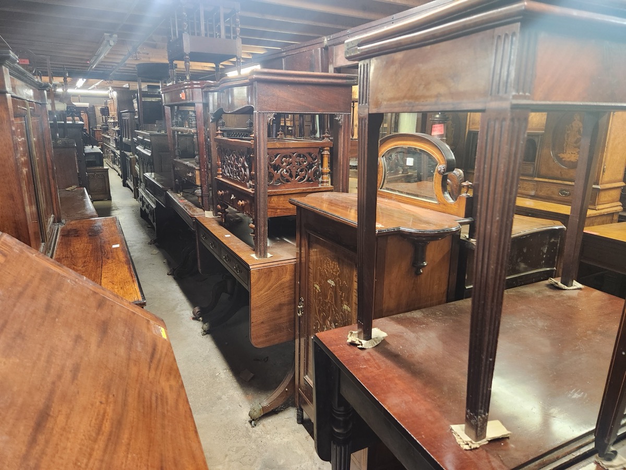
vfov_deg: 58.9
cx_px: 313
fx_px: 416
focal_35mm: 23
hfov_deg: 73.9
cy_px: 235
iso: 640
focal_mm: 5.4
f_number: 1.8
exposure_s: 1/60
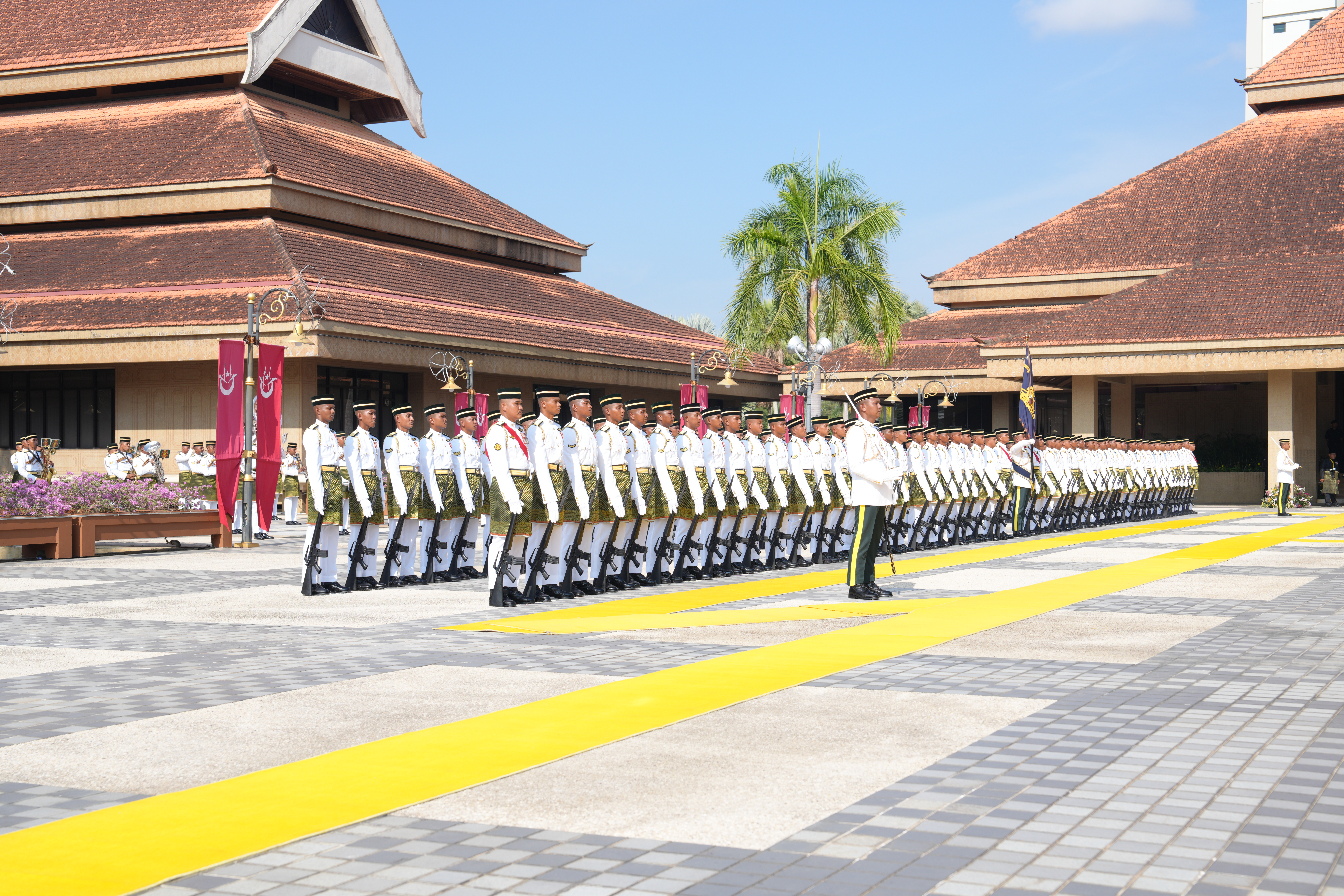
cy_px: 448
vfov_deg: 28.6
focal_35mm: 47
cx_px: 672
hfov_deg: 41.9
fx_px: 1755
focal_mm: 47
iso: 100
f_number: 5
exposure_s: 1/400
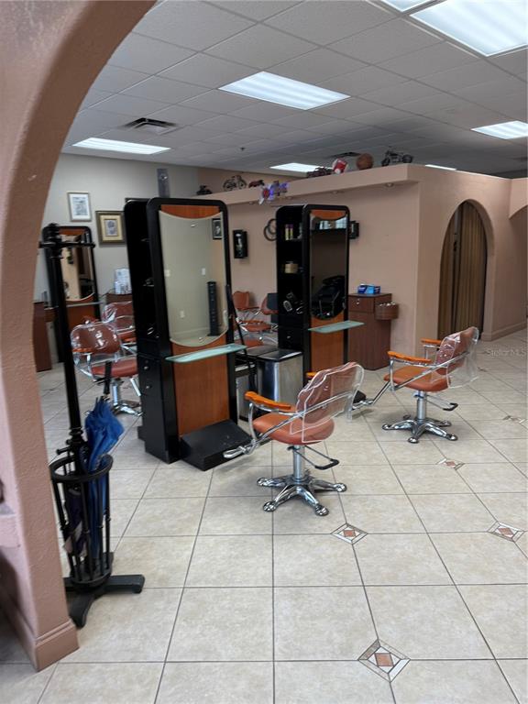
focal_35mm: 24
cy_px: 352
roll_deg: +1.4
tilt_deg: -15.4
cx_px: 264
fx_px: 488
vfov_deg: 71.6
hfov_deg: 56.8
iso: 100
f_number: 1.78
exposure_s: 1/120
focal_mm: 6.76
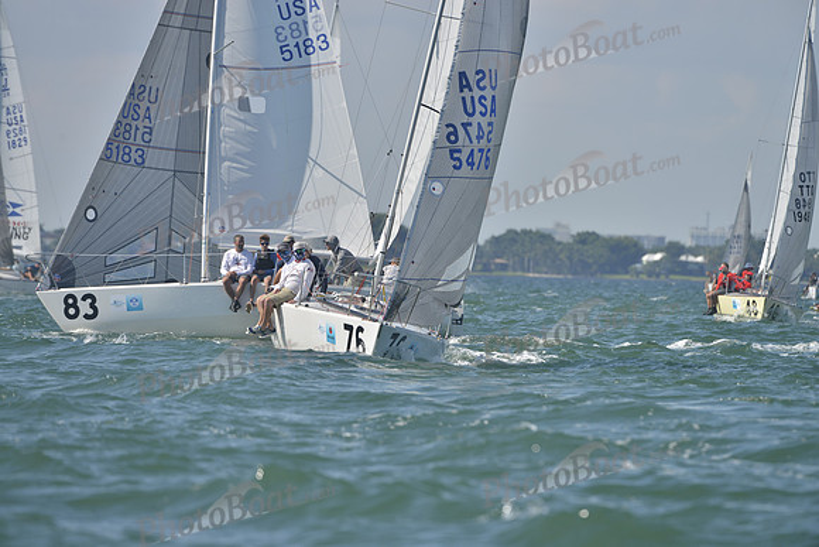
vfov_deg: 3.4
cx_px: 410
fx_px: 9102
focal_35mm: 400
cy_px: 274
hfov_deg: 5.2
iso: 200
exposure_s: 1/1250
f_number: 5.6
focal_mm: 400
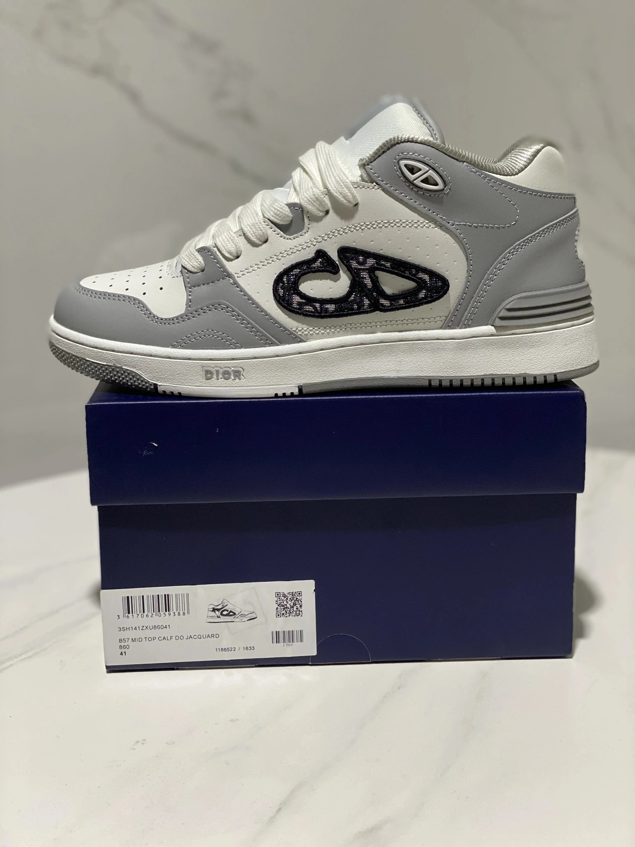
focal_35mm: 52
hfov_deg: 28.0
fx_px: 1272
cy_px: 424
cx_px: 318
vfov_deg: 36.8
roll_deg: -0.1
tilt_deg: -13.0
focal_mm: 6
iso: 125
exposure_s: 1/100
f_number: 2
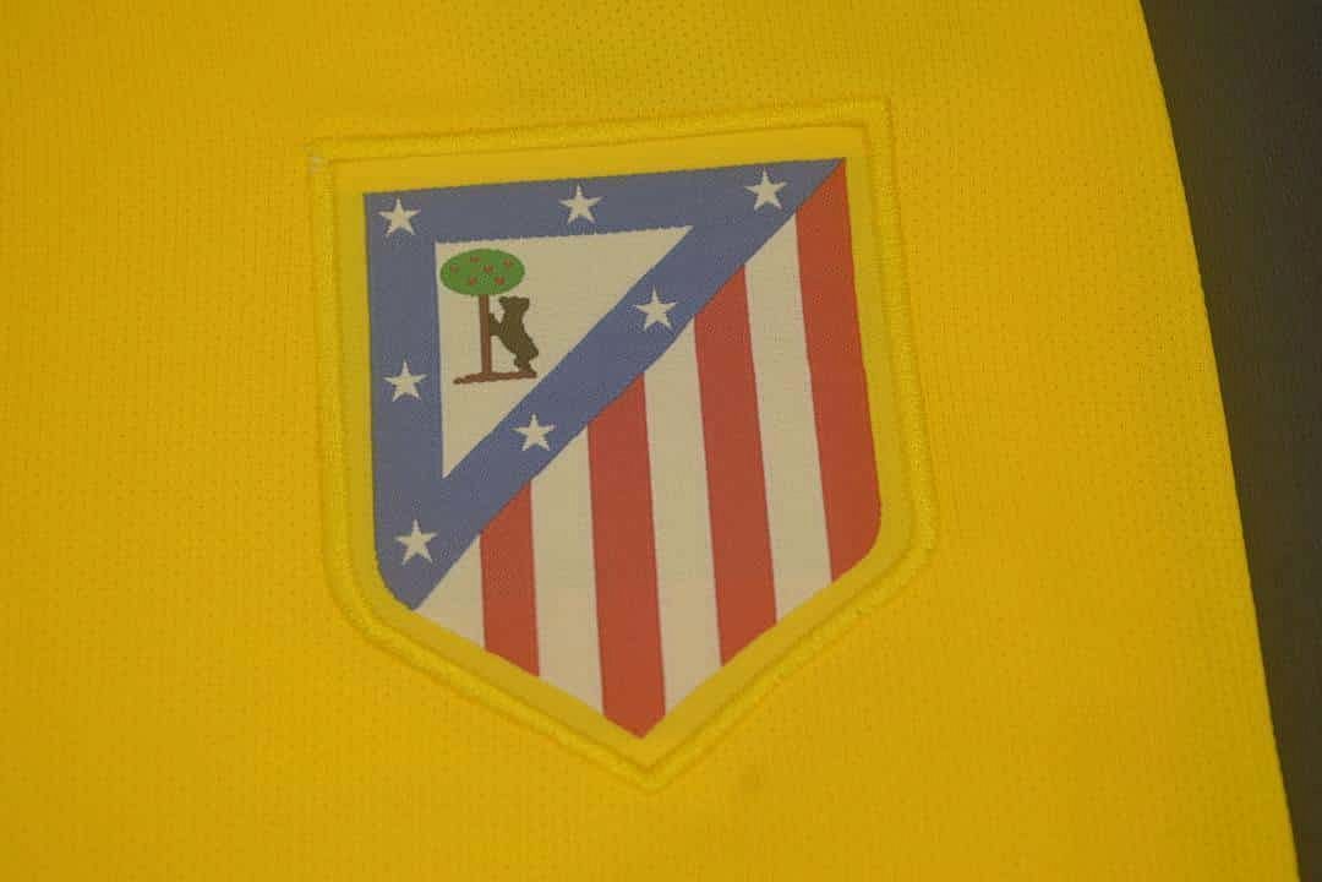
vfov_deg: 16.6
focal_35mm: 82
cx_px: 661
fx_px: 3029
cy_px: 441
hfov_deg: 24.6
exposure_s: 1/80
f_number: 5.6
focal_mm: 55
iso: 200
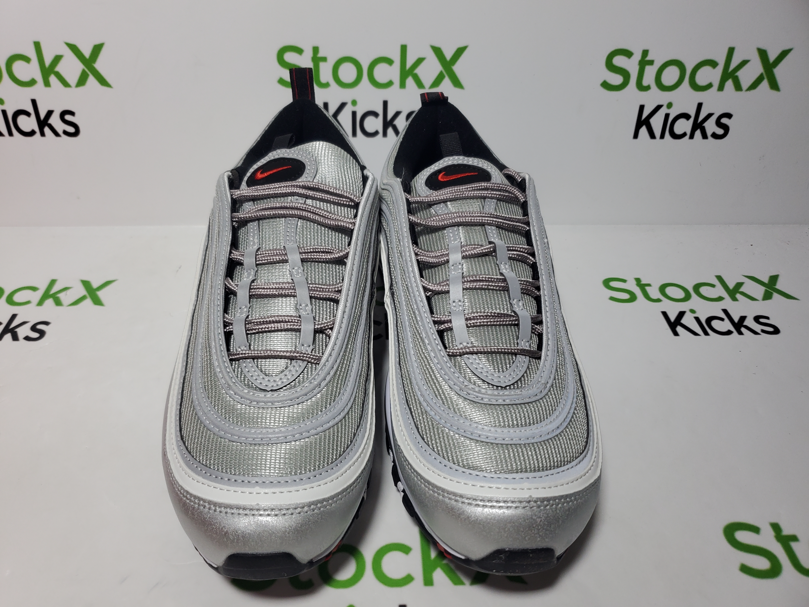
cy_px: 304
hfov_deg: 67.3
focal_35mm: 26
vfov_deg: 53.1
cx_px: 404
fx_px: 608
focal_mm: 4.3
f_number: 1.5
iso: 50
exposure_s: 1/531
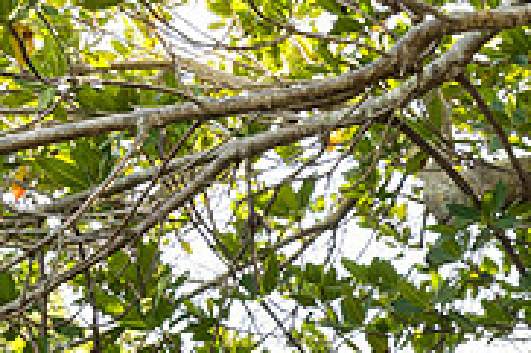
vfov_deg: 13.4
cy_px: 530
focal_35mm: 96
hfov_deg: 19.2
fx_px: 1415
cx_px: 747
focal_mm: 20
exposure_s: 1/200
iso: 400
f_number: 7.1
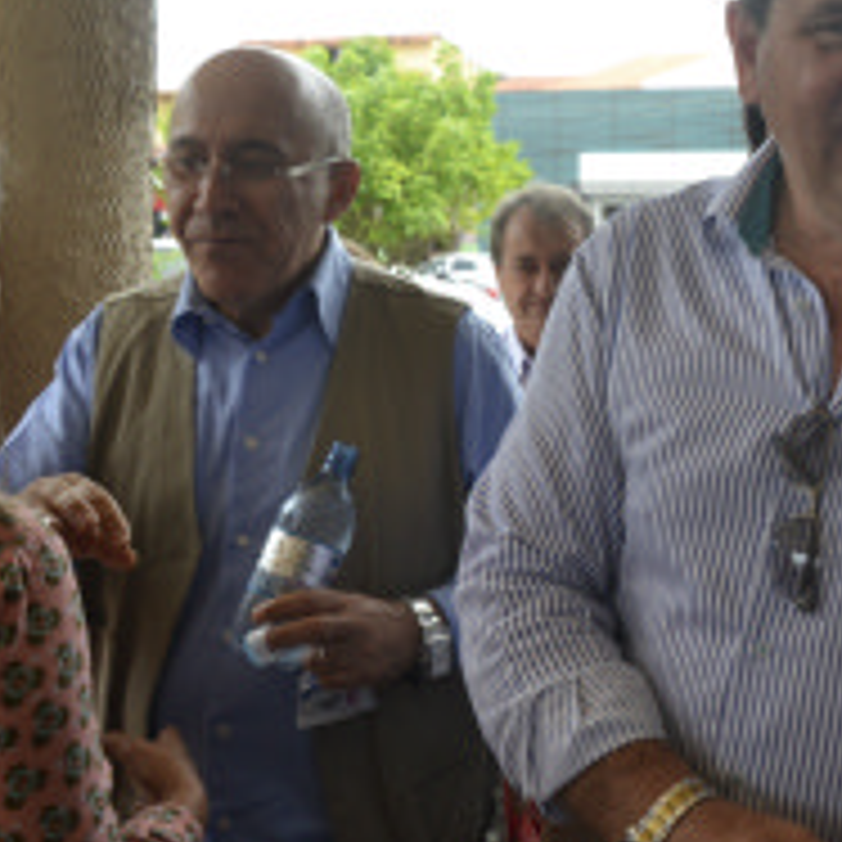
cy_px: 290
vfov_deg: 25.2
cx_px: 752
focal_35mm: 68
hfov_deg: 24.6
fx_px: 1871
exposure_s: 1/125
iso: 140
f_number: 5.6
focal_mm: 20
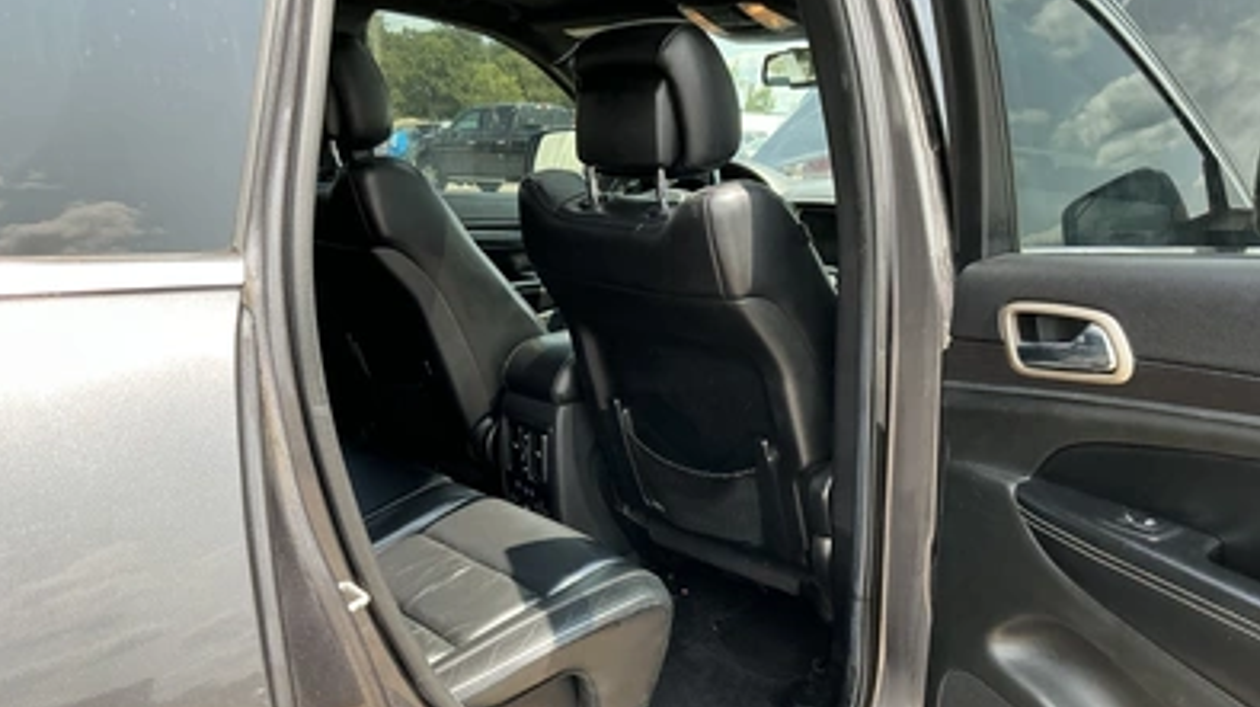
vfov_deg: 37.4
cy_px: 454
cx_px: 624
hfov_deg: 62.7
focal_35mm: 31
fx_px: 1035
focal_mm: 3
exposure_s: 1/182
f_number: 1.8
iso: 25
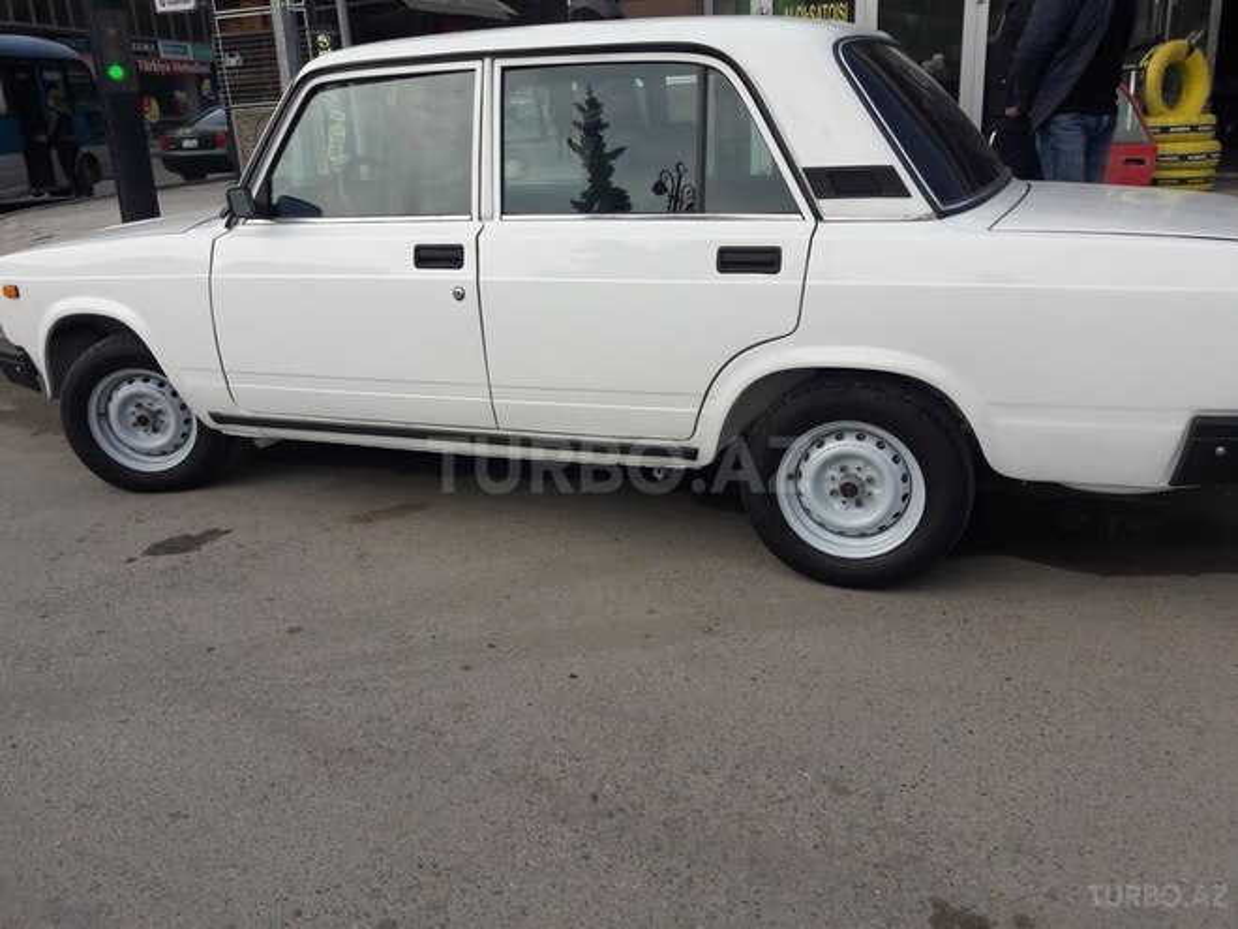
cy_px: 464
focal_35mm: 28
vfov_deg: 49.7
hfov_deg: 63.4
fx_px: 1001
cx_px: 619
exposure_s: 1/1580
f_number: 1.9
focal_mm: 3.7
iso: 40
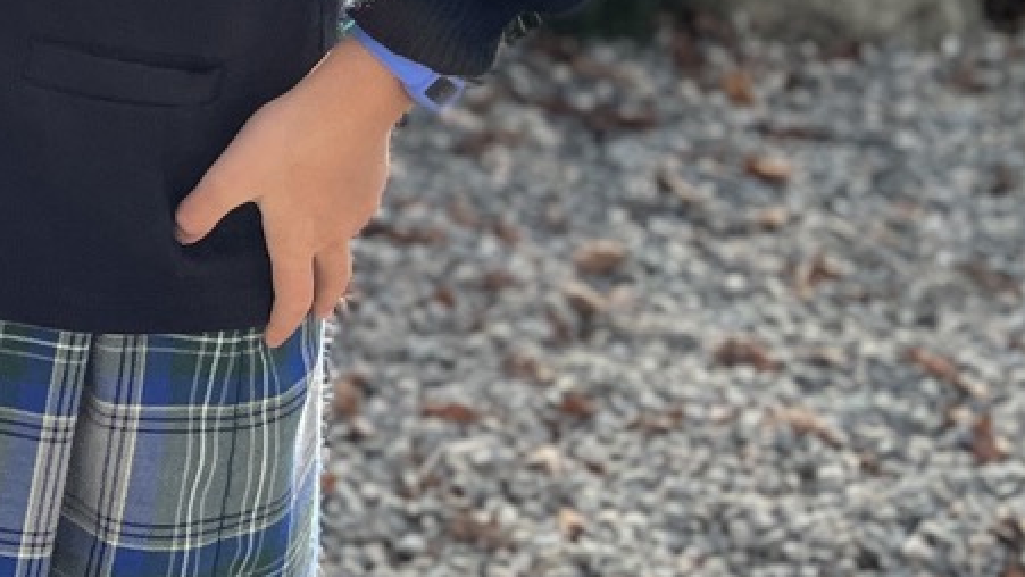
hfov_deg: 16.1
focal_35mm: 113
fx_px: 3072
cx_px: -800
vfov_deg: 10.6
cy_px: -45
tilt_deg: -17.2
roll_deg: +1.4
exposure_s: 1/1558
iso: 50
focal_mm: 5.1
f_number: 1.6
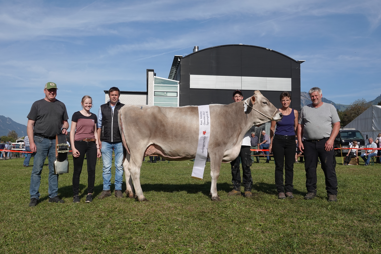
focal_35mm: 33
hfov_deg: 57.2
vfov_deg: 40.0
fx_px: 349
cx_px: 190
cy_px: 127
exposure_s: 1/1000
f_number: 4.5
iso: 100
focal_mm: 12.04
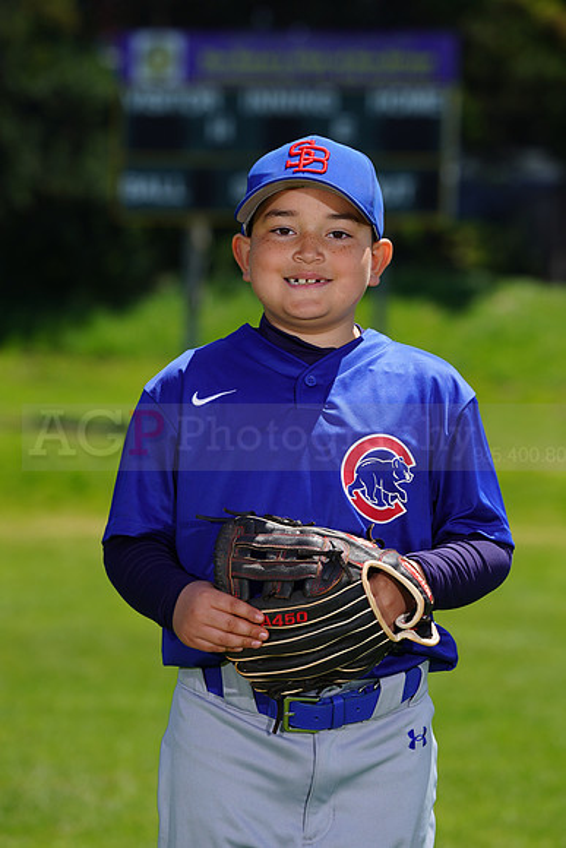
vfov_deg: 9.1
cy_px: 424
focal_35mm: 226
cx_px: 283
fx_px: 5326
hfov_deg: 6.1
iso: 100
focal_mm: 226
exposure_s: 1/250
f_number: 8
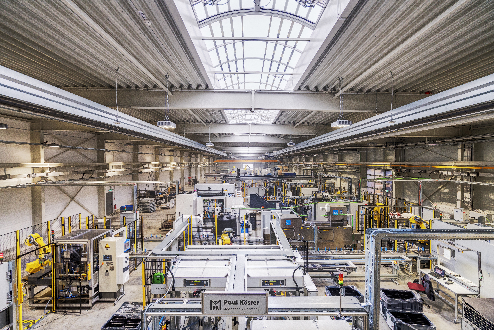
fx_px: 220
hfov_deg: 96.7
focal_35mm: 16
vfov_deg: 73.8
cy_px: 165
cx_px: 247
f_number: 6.3
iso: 1000
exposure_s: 1/30
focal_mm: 16
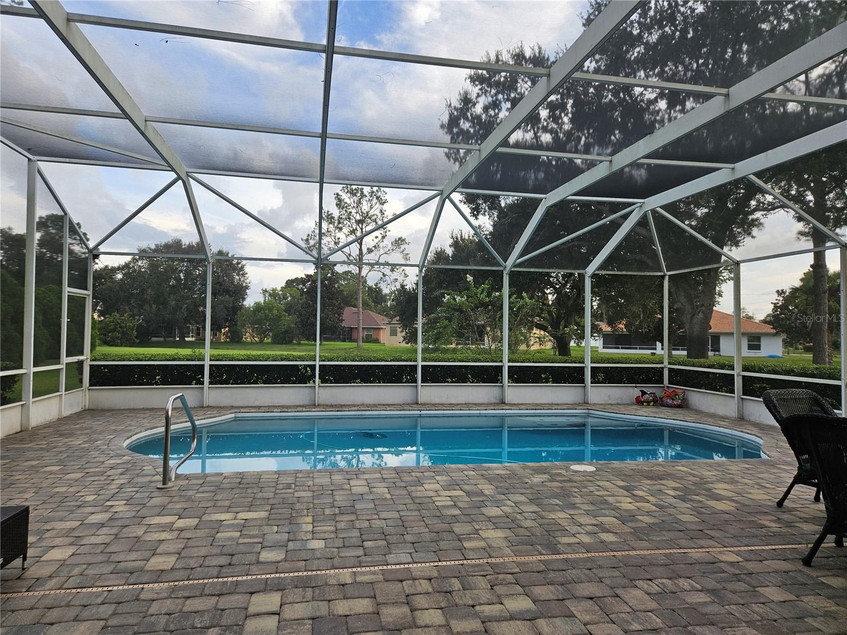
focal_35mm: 23
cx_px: 424
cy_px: 318
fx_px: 563
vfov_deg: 58.9
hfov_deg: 73.9
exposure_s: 1/359
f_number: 1.8
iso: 64
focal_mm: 5.4
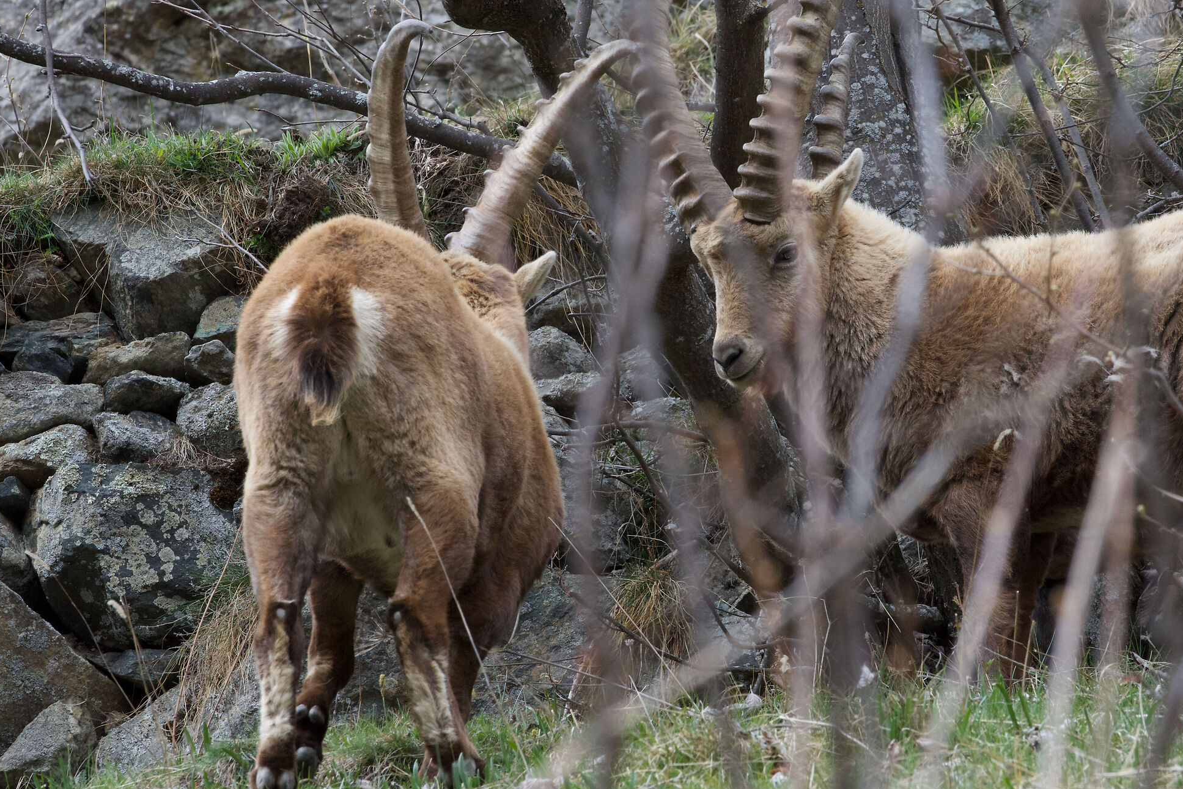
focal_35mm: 372
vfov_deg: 3.7
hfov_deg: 5.5
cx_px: 660
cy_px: 342
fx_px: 12223
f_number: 13
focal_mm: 200
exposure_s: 1/320
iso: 1100
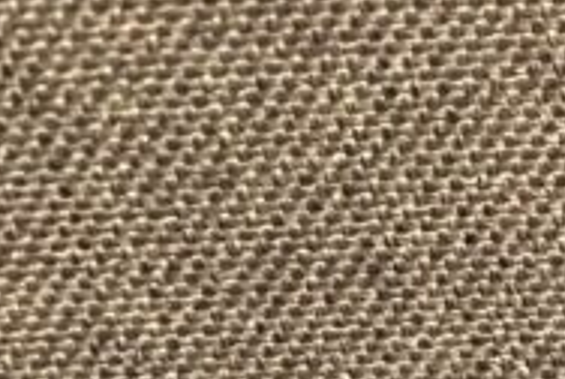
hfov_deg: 11.4
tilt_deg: -56.4
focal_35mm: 147
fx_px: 2311
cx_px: 1394
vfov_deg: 8.2
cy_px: 1077
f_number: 1.6
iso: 800
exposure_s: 1/25
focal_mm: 4.2
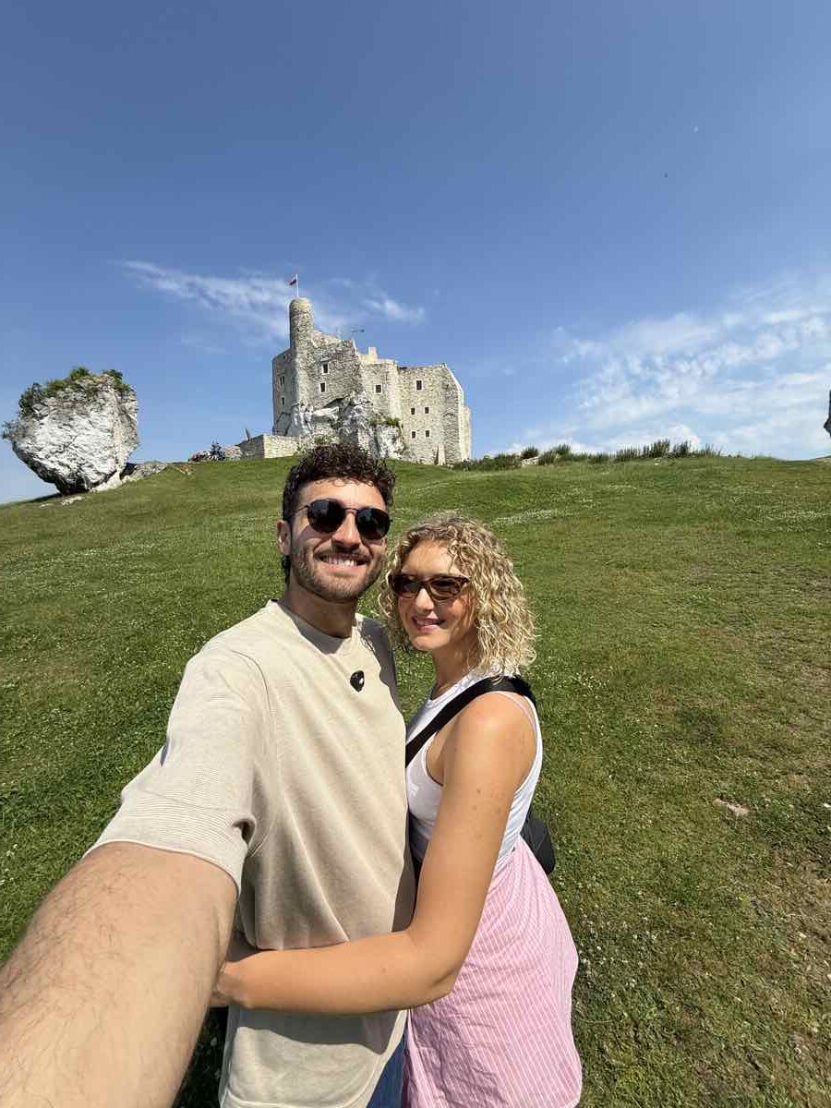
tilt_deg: -4.9
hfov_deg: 85.7
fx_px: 448
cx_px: 416
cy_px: 554
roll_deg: +1.4
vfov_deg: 102.1
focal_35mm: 14
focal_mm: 2.22
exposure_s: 1/1848
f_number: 2.2
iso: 50
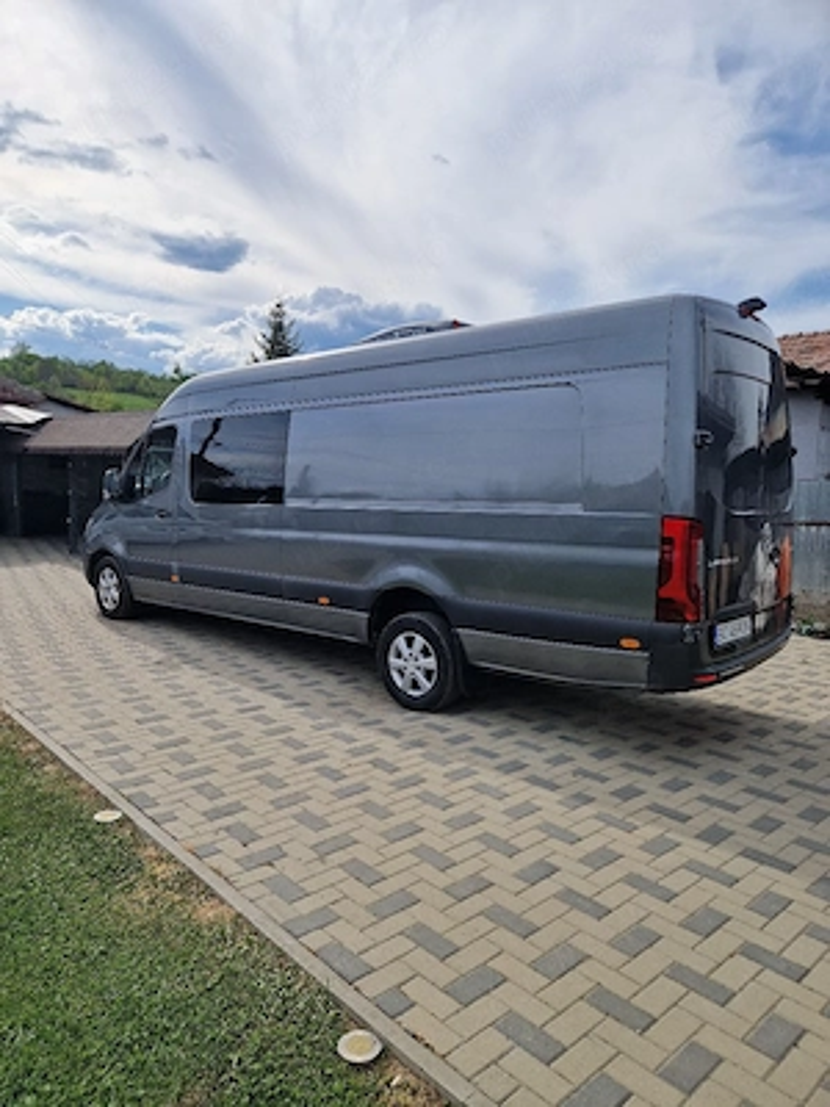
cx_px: 415
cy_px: 554
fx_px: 735
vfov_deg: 73.9
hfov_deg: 58.9
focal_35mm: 23
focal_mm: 5.4
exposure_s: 1/2500
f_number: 1.8
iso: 50
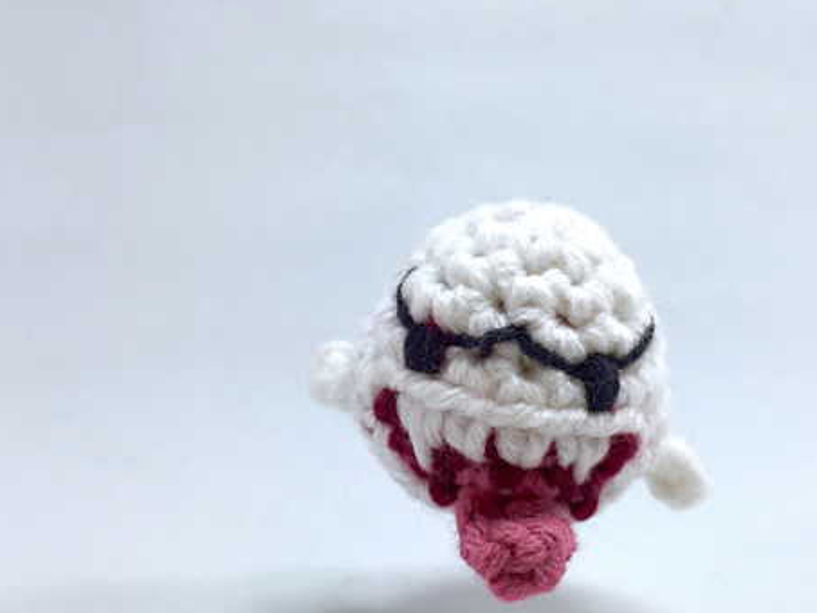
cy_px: 355
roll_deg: +0.8
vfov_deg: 35.1
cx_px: 483
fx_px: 968
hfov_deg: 45.6
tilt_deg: -9.2
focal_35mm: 41
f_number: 2.2
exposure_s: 1/120
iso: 32
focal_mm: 4.15
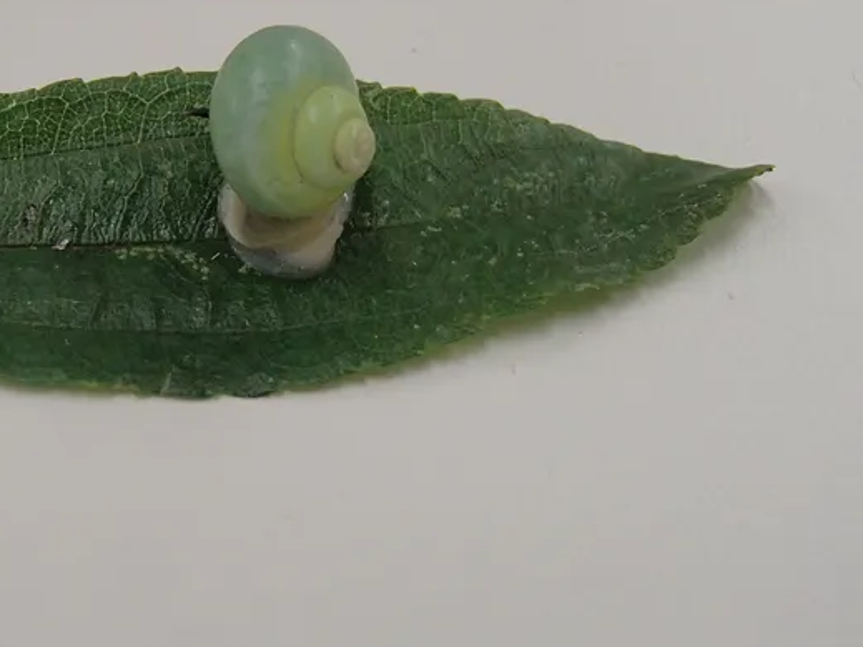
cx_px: 224
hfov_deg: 33.2
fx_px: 1421
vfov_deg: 25.4
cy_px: 185
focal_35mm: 57
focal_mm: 6.64
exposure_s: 1/160
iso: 400
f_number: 4.7
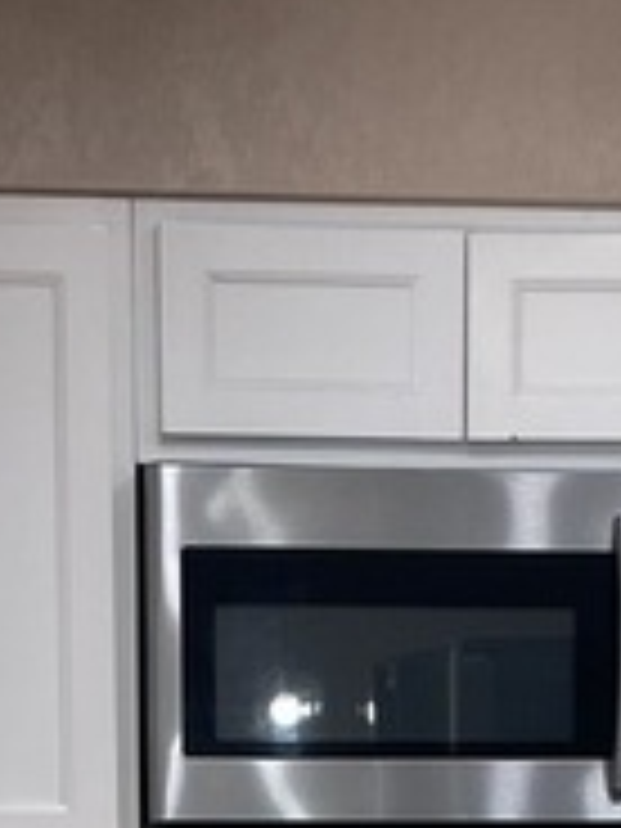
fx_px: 3660
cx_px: 382
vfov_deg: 11.8
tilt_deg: -10.5
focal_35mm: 153
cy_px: 1544
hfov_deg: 9.7
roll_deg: +0.6
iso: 80
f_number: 1.6
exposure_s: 1/120
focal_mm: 4.2
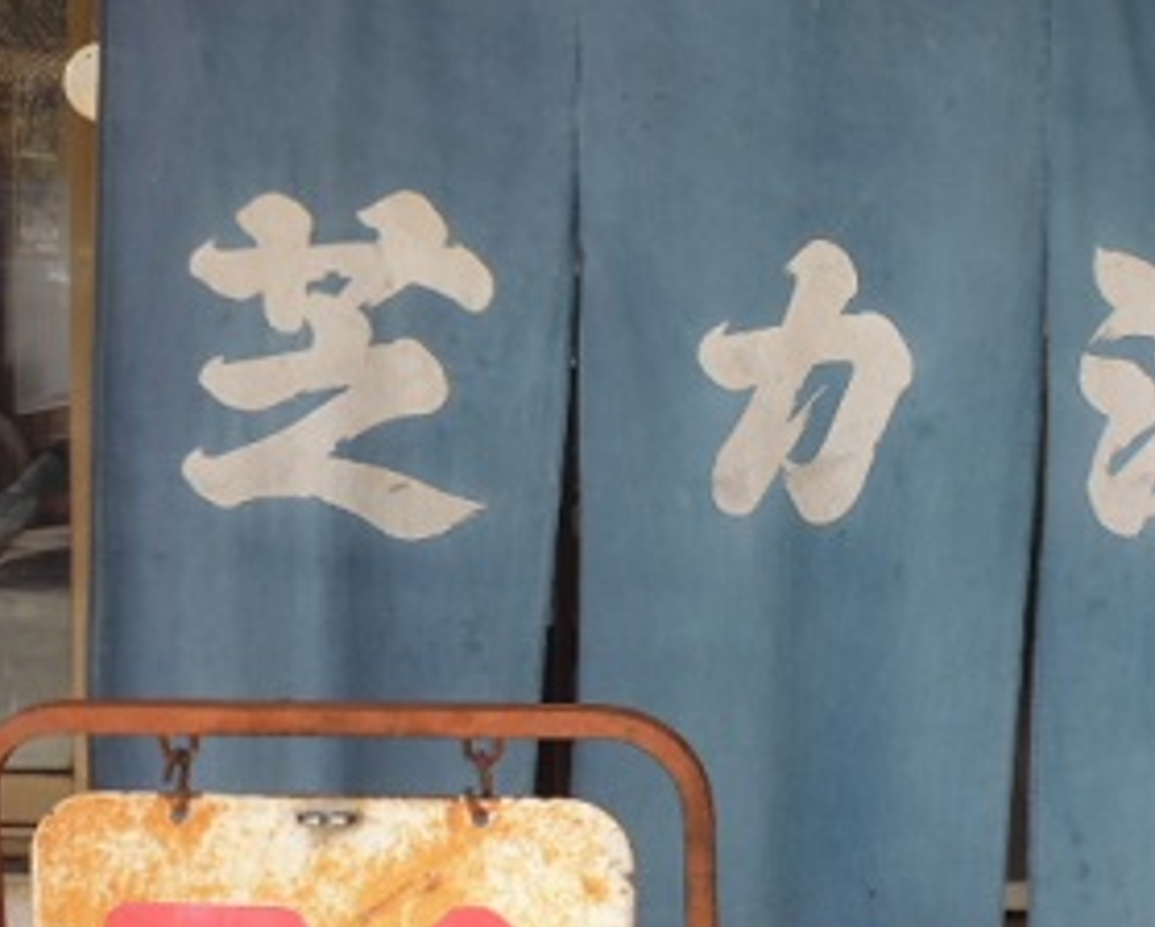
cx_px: 820
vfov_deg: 21.3
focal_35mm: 72
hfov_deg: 26.1
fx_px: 2465
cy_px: 414
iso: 100
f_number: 3.8
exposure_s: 1/80
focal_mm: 8.1
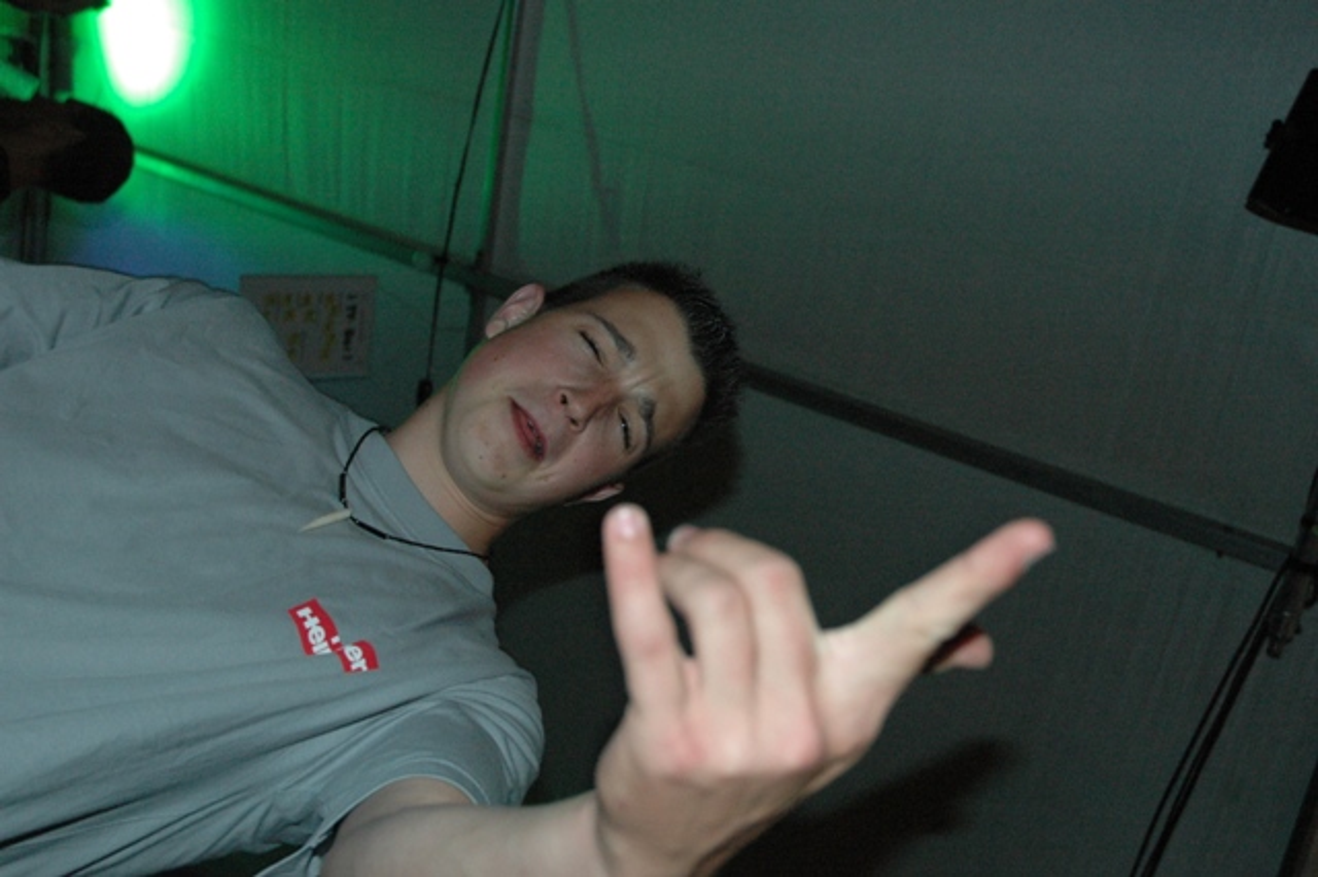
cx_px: 659
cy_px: 438
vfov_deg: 33.0
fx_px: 1482
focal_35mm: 40
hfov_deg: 47.9
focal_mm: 27
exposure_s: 1/60
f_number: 4.5
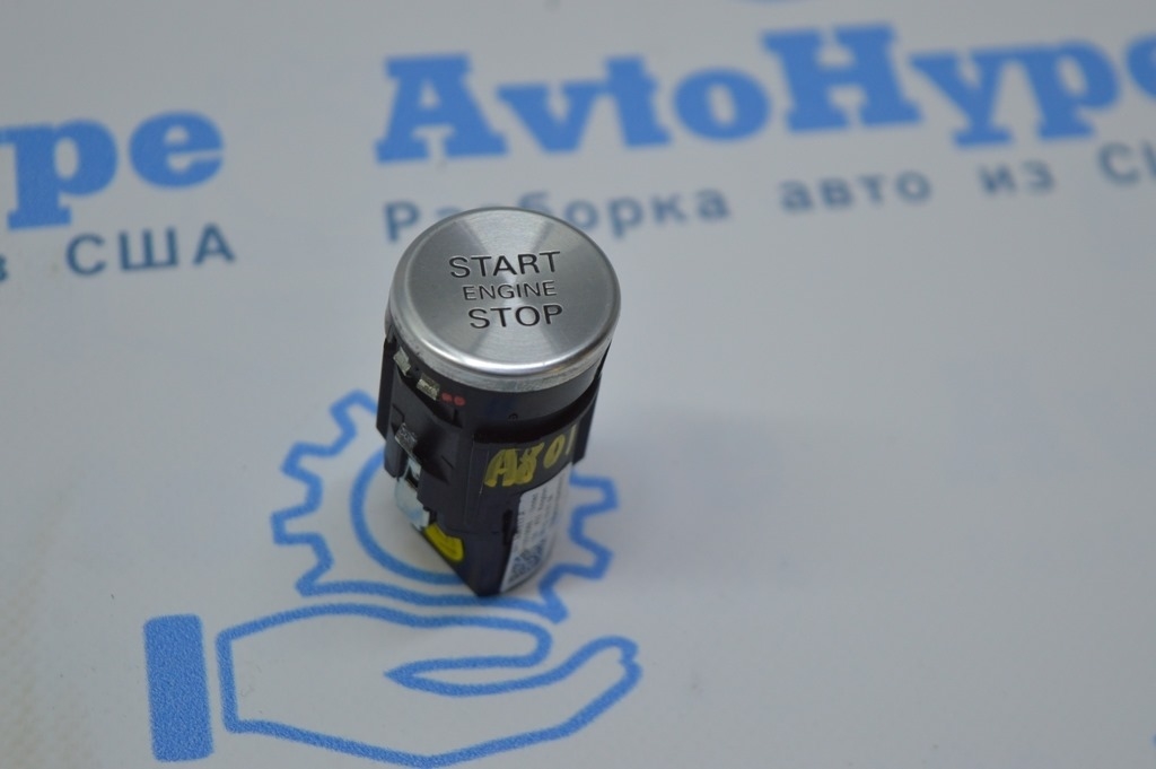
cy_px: 384
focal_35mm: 82
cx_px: 578
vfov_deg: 16.5
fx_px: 2647
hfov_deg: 24.6
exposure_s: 1/100
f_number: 5.6
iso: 400
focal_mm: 55
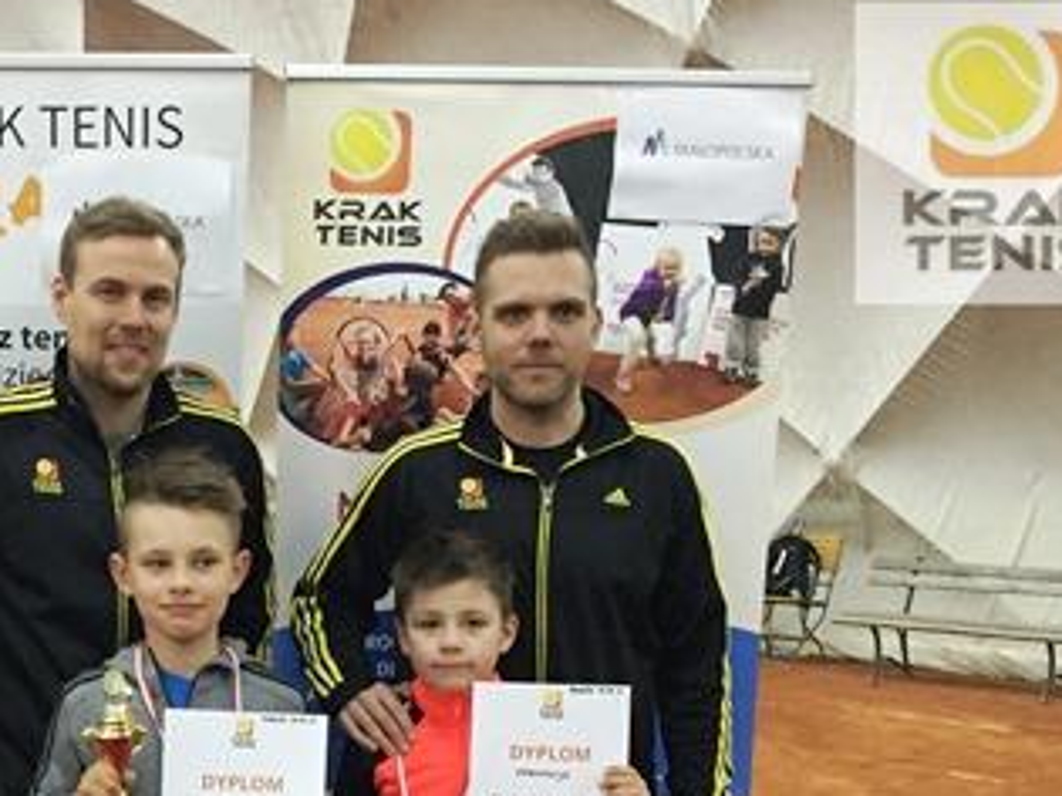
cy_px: 756
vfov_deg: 23.9
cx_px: 131
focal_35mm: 59
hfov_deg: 31.4
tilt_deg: -10.4
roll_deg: -0.8
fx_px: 1809
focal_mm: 4.15
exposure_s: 1/33
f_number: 2.2
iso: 250
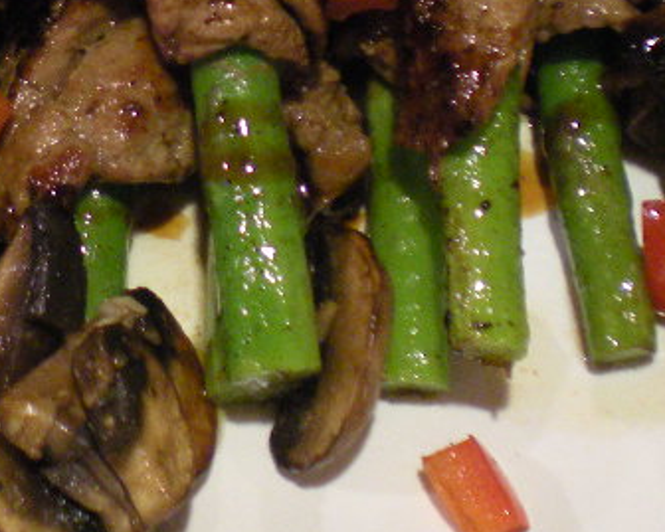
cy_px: -30
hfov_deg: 16.8
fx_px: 2225
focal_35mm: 113
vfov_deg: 13.4
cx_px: 99
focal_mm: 6.3
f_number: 3.1
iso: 251
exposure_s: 1/8
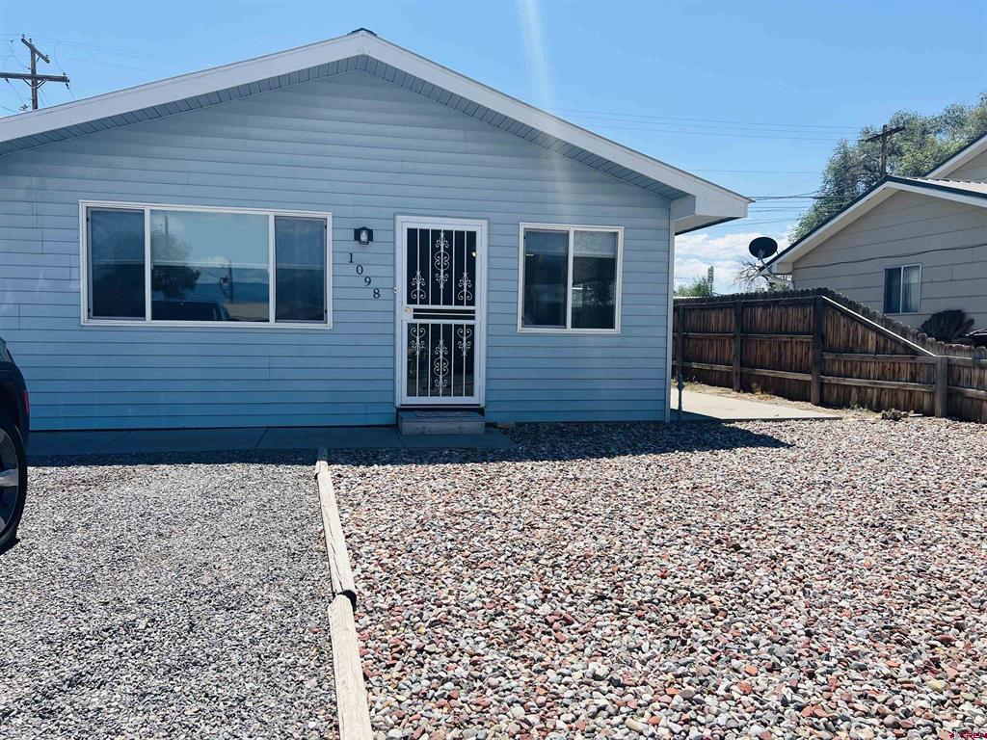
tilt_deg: -3.1
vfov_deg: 53.1
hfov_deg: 67.3
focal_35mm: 26
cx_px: 494
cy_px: 370
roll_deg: -0.7
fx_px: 741
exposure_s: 1/4274
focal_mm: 5.7
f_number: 1.5
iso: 50
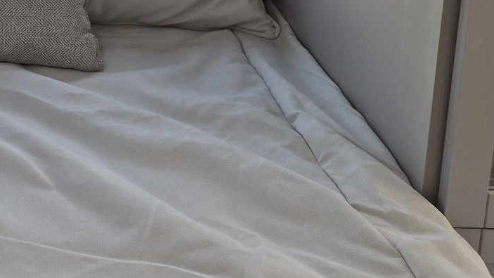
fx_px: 747
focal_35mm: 57
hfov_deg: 32.0
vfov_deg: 19.0
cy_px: -114
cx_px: -60
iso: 64
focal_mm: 5.4
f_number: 1.8
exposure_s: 1/182
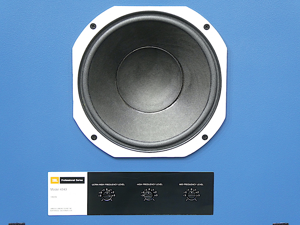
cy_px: 112
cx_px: 150
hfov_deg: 18.5
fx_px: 919
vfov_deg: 14.0
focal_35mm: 106
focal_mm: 19
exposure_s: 1/1.3
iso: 200
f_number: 5.1
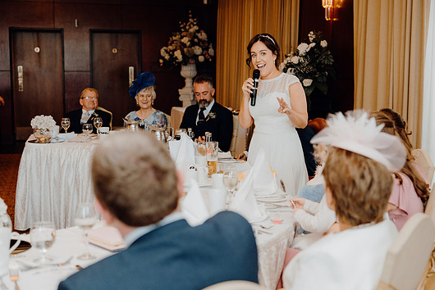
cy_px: 157
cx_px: 236
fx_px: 701
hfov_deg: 34.4
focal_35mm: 58
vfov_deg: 23.4
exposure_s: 1/200
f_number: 2.8
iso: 1250
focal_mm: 53
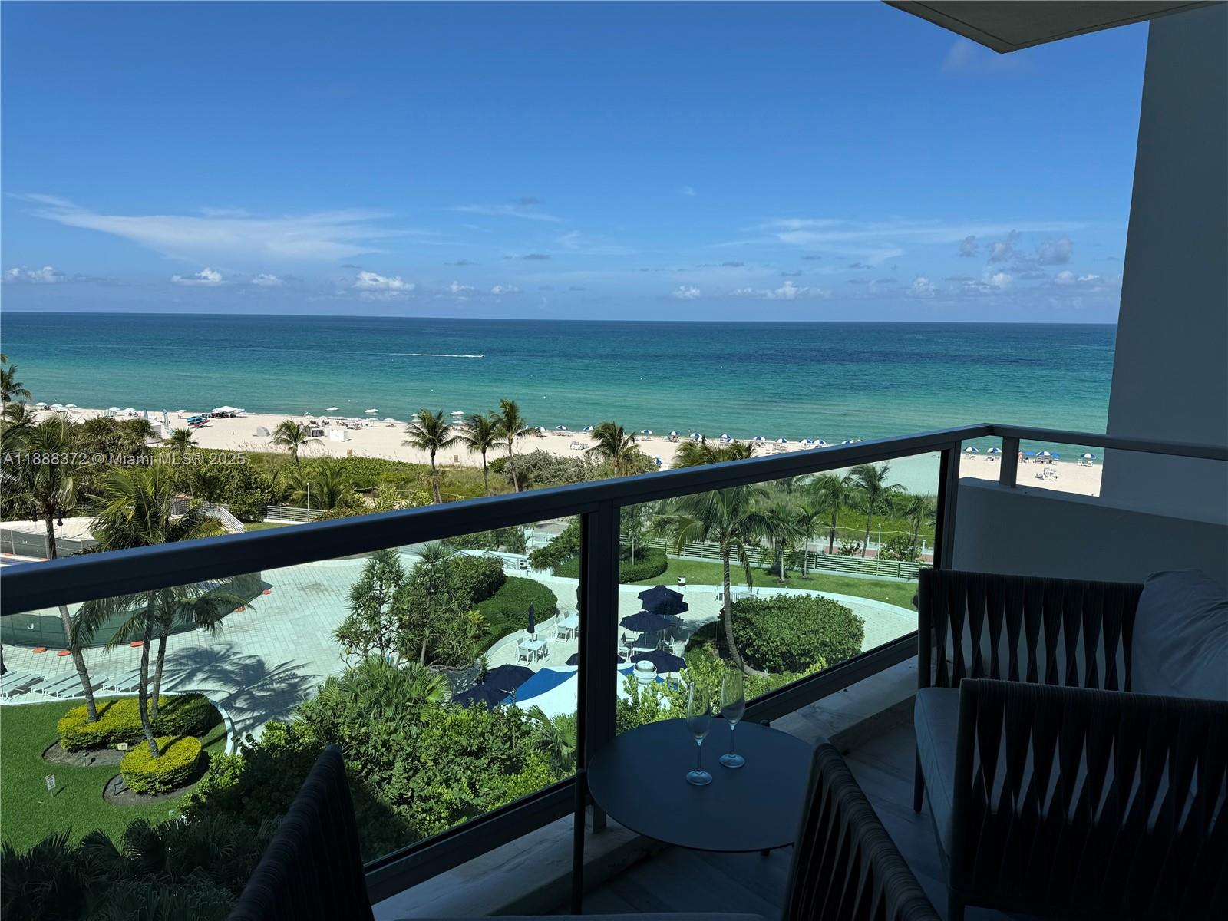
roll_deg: -0.9
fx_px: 851
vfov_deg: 56.8
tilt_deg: -9.4
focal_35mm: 24
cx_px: 614
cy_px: 460
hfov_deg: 71.6
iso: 80
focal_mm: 6.76
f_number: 1.78
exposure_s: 1/6410
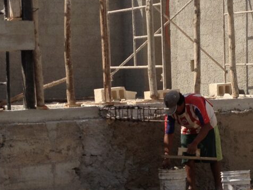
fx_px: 826
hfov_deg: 17.4
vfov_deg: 13.1
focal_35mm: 113
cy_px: 112
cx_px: 174
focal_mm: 4.28
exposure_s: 1/1783
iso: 50
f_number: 2.4
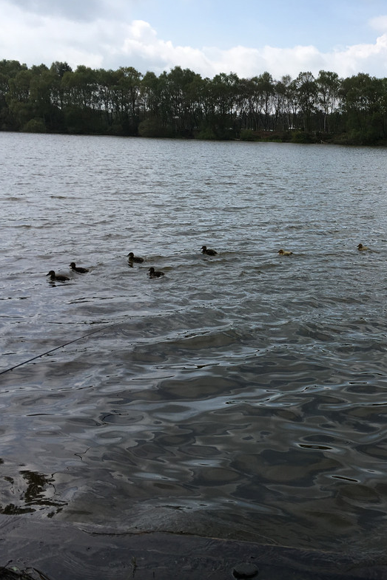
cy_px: 285
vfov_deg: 47.4
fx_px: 661
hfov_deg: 31.7
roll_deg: -1.5
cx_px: 316
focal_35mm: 41
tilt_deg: -12.6
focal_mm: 4.15
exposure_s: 1/2079
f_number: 2.2
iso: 25
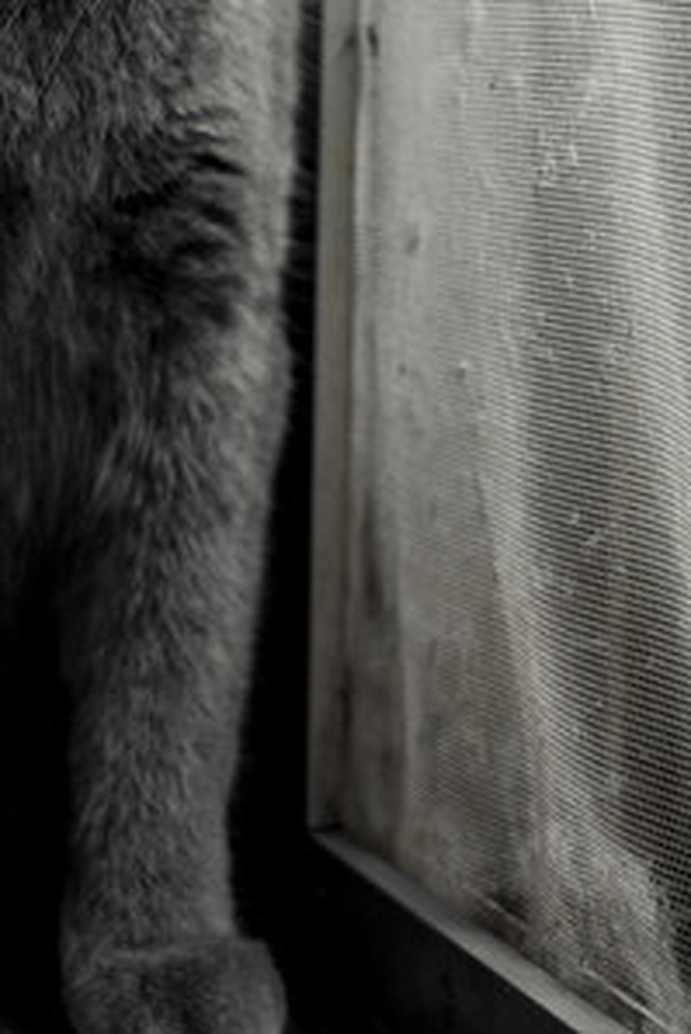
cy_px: 28
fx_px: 3393
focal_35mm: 118
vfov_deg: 17.0
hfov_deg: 11.6
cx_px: 363
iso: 1000
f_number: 4
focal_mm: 44
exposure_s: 1/125
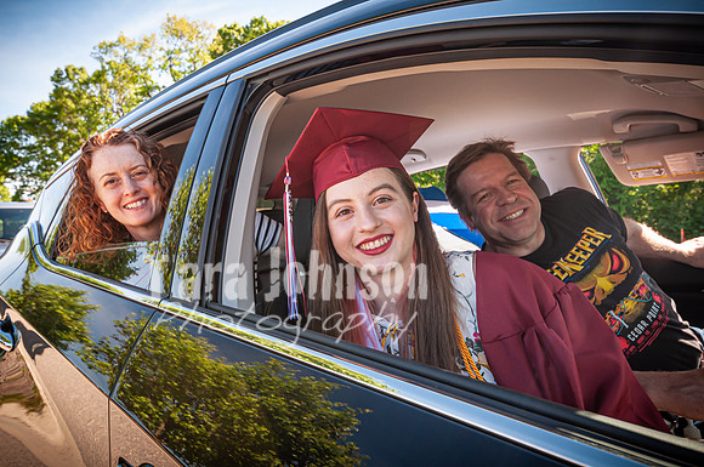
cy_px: 234
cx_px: 352
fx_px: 527
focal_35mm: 27
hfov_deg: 67.5
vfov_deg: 47.8
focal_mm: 18
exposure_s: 1/160
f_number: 6.3
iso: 200
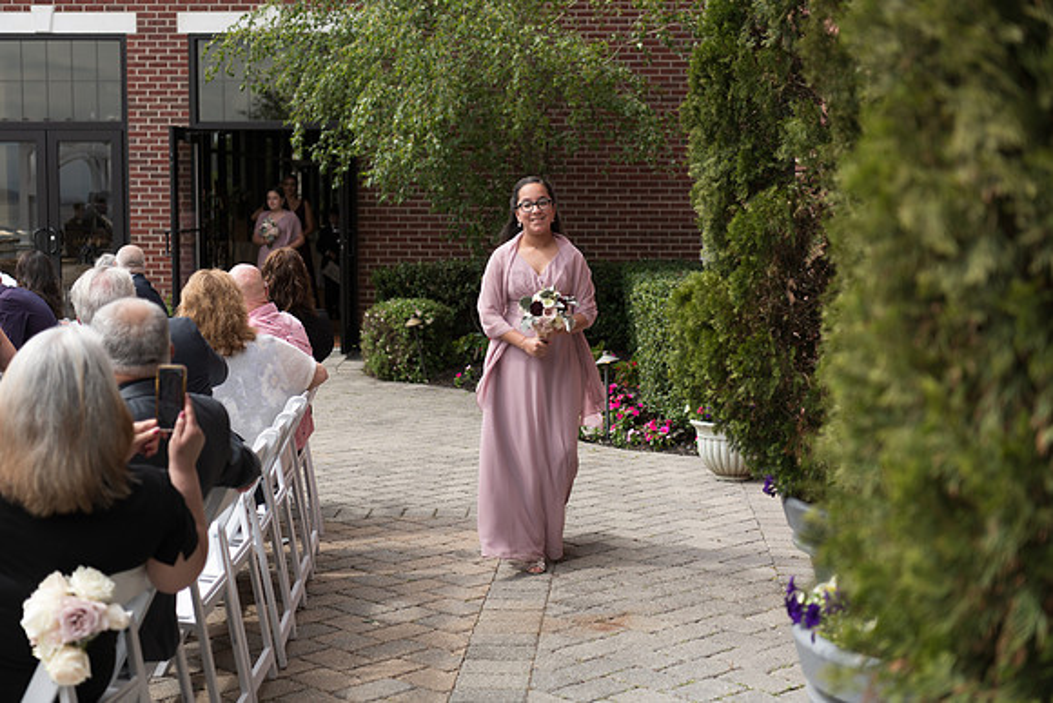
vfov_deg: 24.2
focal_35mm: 56
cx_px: 526
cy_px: 352
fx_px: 1638
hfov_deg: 35.6
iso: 64
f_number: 2.8
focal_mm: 56
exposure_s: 1/640
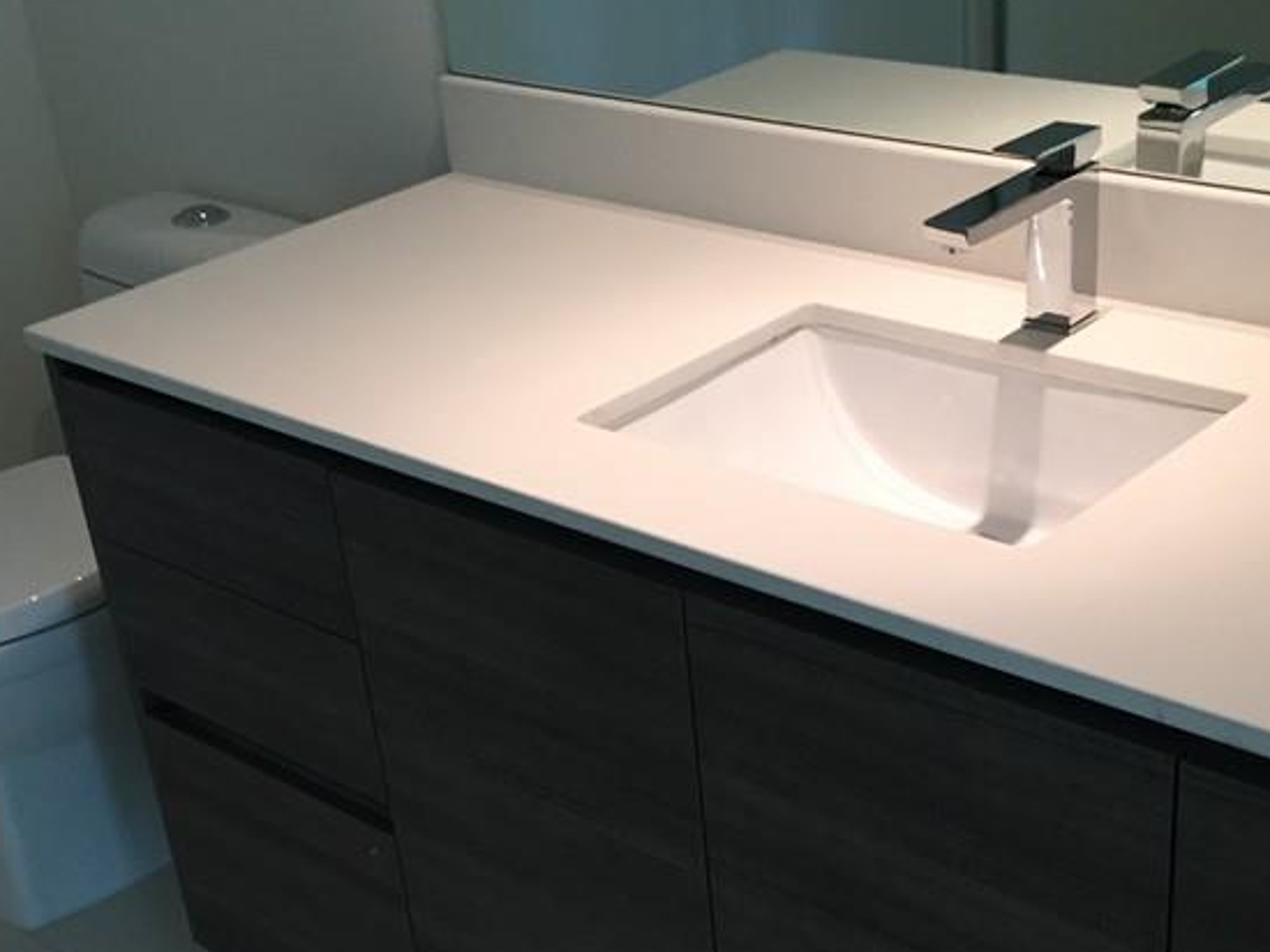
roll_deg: +6.3
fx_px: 1980
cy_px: 691
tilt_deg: -29.3
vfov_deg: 26.7
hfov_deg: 35.5
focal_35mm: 54
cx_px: 670
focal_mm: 4.15
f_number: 2.2
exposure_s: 1/30
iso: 50
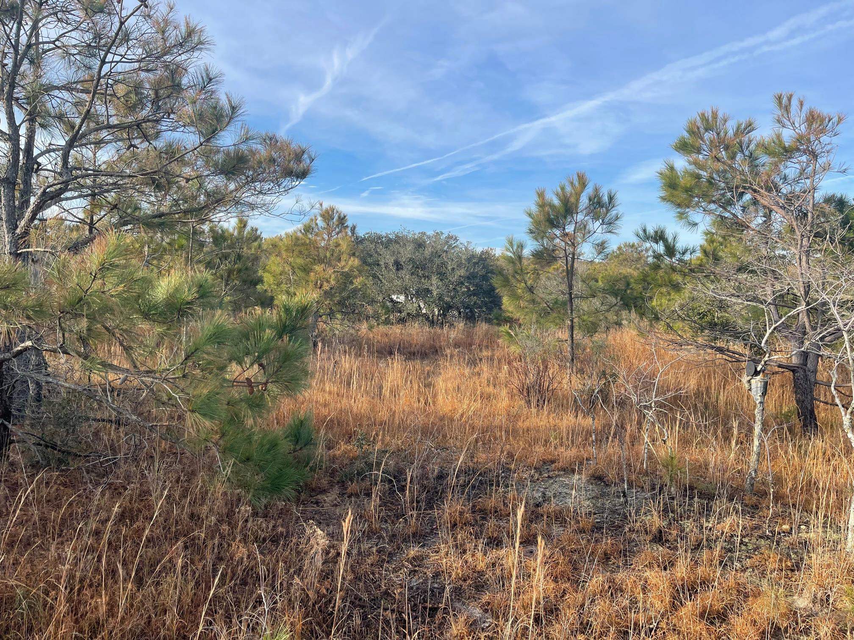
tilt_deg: +0.1
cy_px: 320
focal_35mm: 26
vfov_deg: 53.1
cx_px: 427
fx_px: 641
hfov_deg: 67.3
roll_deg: -2.1
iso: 32
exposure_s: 1/1689
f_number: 1.6
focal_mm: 5.1
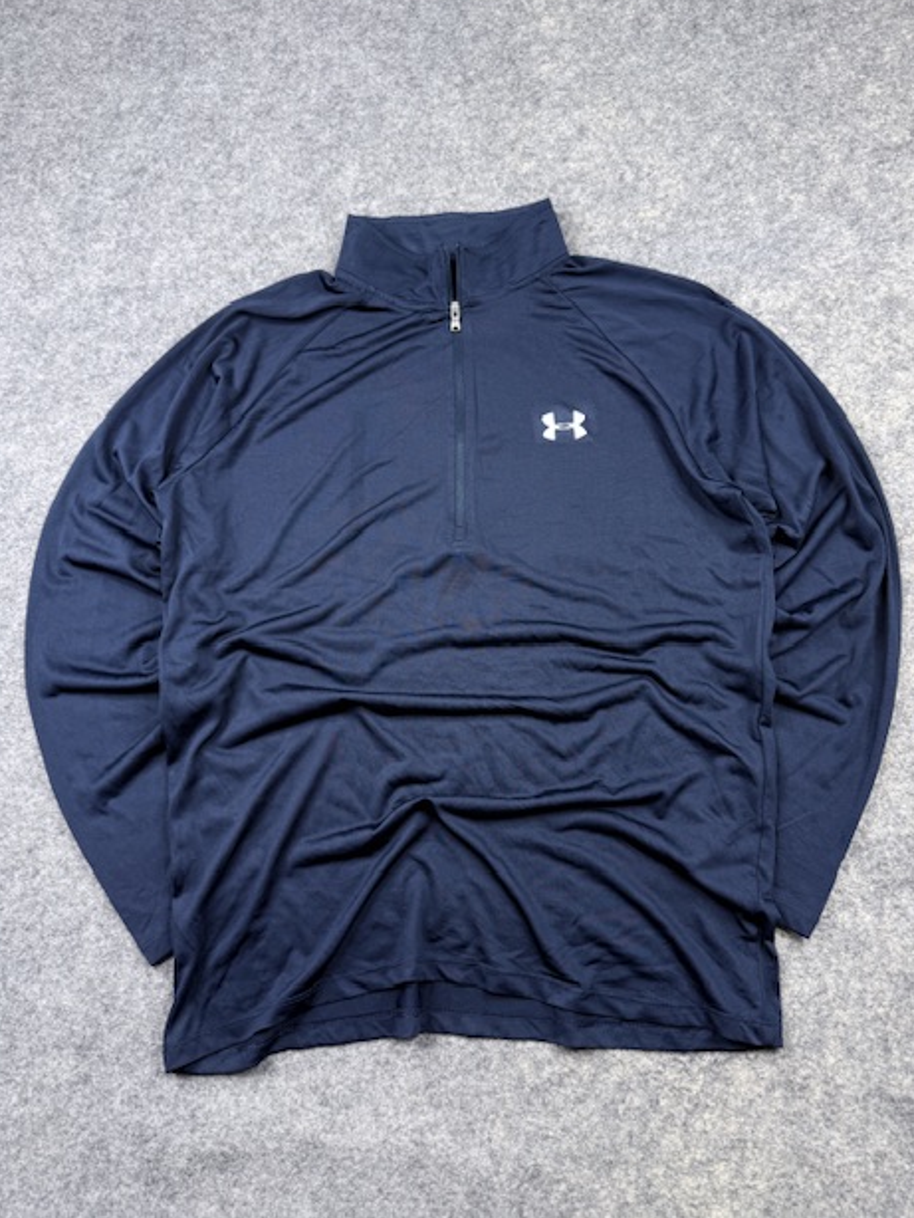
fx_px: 880
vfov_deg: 69.4
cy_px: 605
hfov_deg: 54.9
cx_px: 470
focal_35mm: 25
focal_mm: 6.76
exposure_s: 1/100
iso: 80
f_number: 1.78
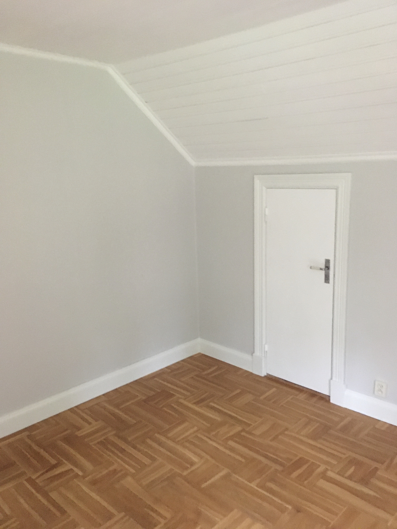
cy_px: 264
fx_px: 443
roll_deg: +3.0
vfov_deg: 61.7
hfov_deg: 48.2
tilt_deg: -9.4
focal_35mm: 29
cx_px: 198
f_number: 2.2
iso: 400
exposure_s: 1/17
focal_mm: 4.15
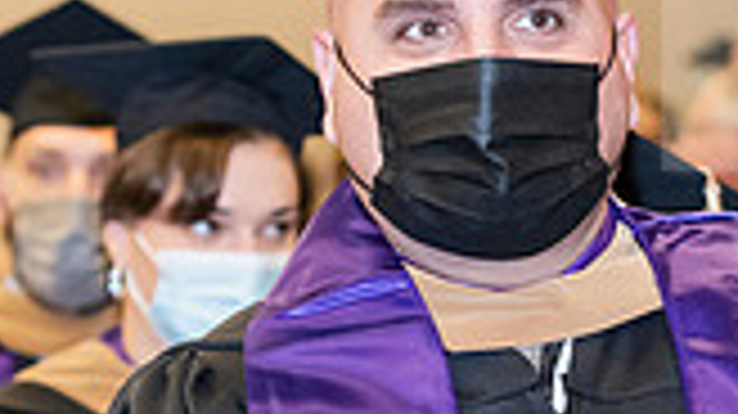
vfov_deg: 4.4
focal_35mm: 278
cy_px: 340
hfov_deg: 7.8
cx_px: 526
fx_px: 5437
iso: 2000
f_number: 4
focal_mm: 75
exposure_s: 1/200
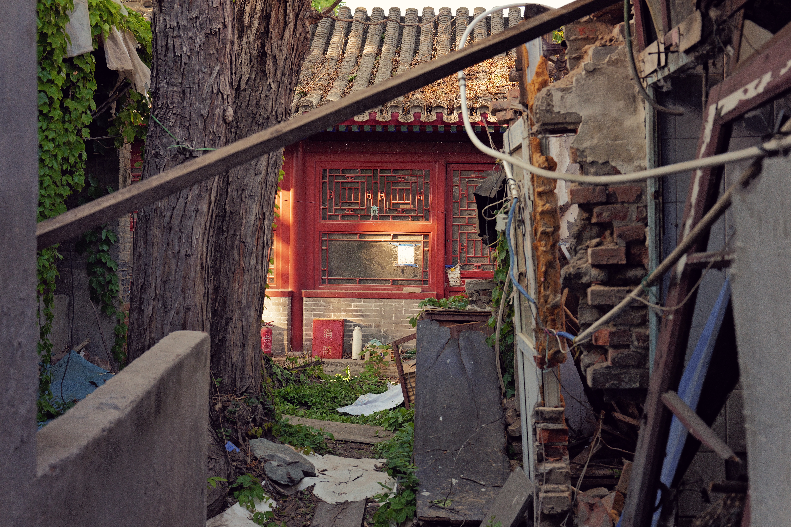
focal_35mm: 43
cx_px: 396
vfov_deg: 31.2
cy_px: 264
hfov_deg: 45.5
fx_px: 944
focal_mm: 43
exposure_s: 1/250
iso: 800
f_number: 5.6
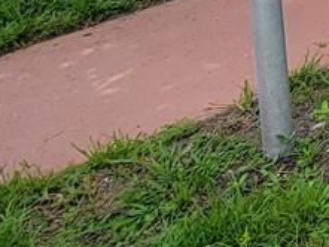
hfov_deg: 13.0
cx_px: 875
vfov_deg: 13.3
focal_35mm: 94
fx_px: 894
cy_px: -265
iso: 50
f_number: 2.2
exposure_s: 1/1154
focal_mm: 2.2
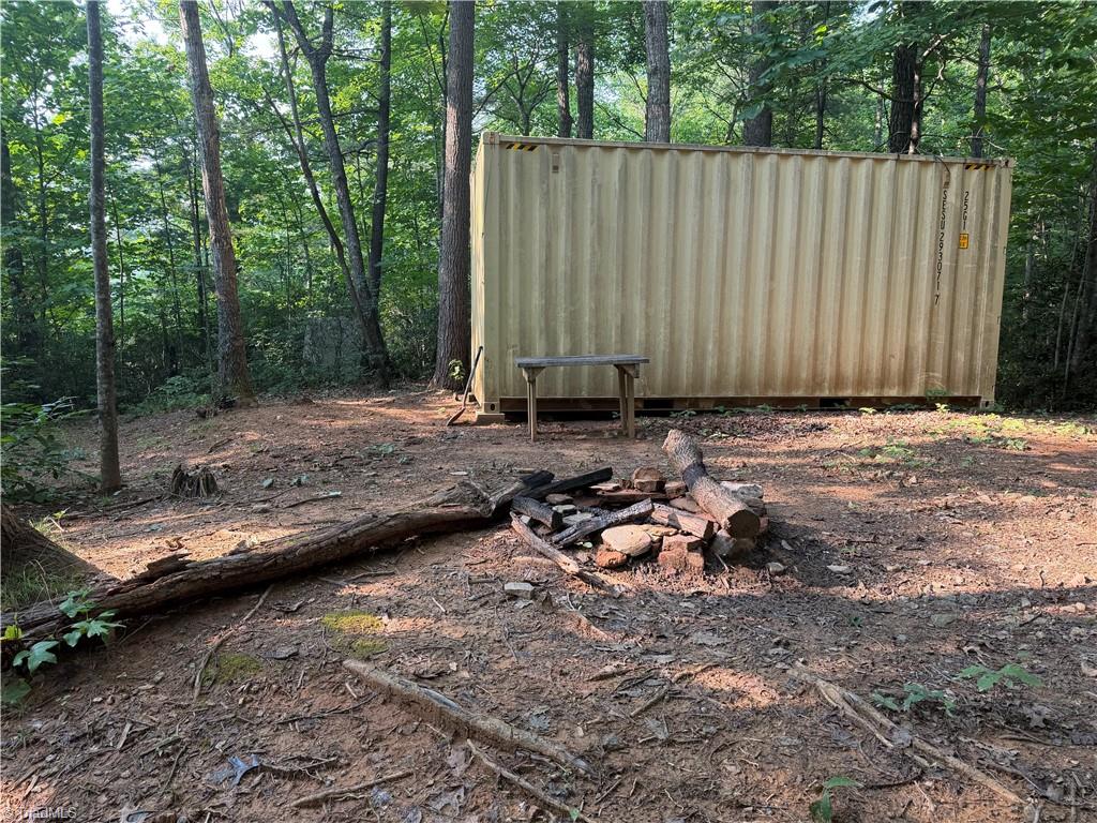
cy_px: 412
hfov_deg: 71.6
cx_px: 548
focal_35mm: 24
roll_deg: +0.0
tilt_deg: -6.9
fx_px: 761
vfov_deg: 56.8
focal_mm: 6.76
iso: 80
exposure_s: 1/172
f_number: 1.78
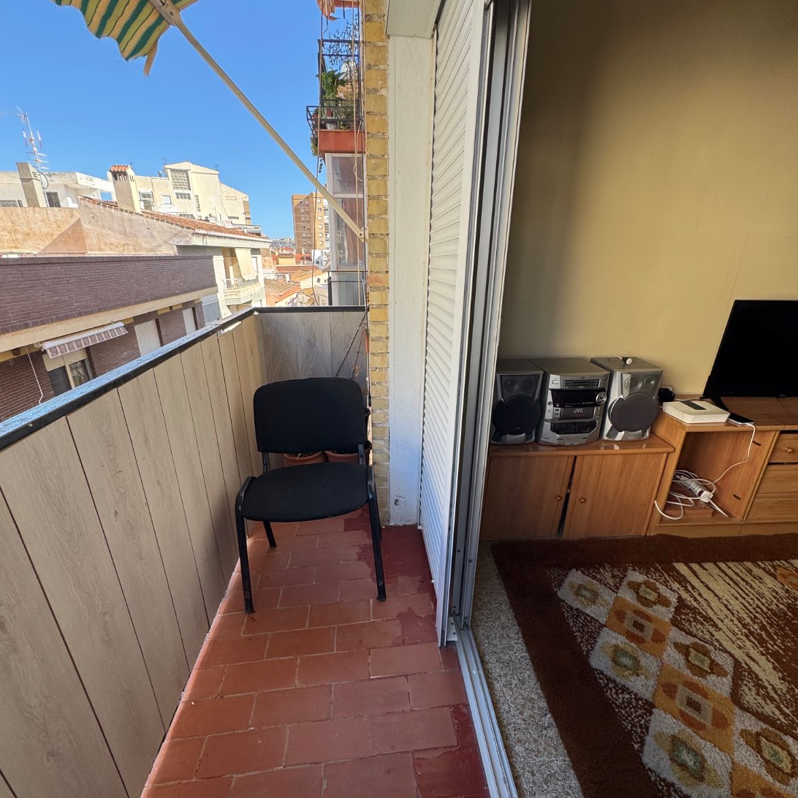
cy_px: 442
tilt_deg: -23.1
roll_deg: -0.5
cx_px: 394
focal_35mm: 17
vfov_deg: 83.7
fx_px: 443
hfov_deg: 84.0
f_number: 2.2
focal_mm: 2.22
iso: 40
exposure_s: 1/253
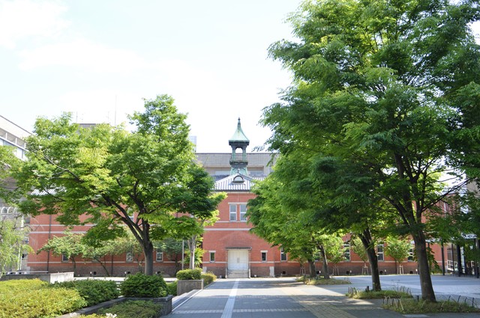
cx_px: 240
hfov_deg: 46.5
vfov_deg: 31.8
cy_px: 159
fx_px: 559
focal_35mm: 42
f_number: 6.3
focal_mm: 28
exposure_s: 1/160
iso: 100
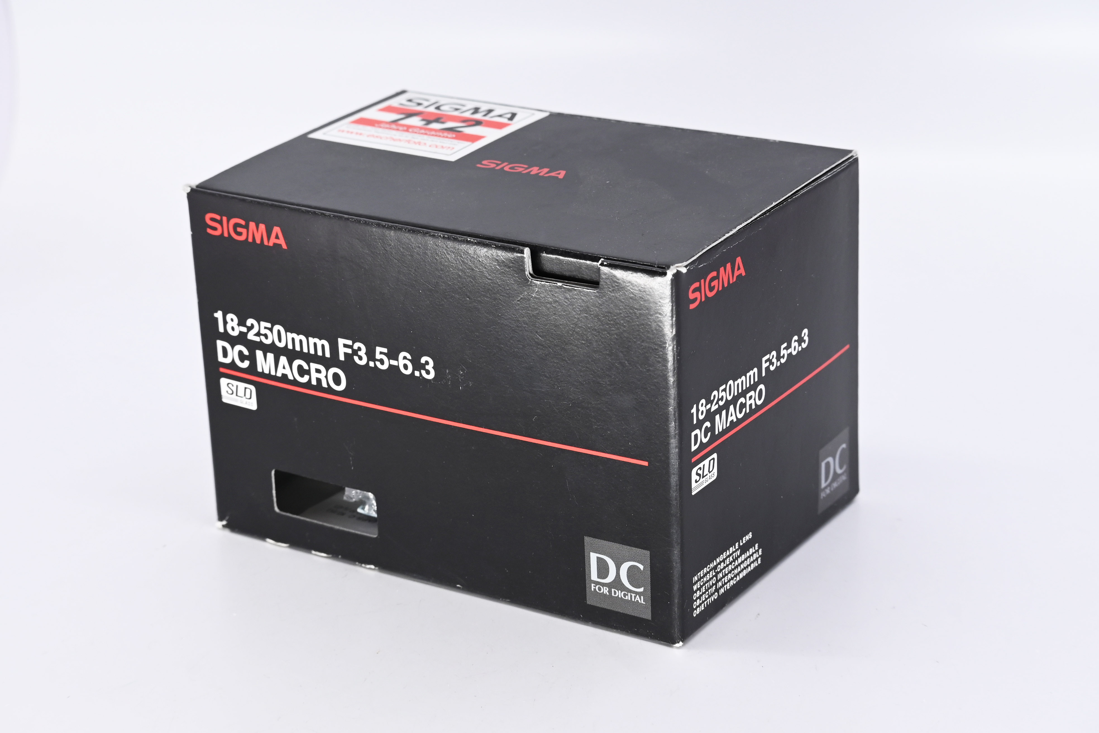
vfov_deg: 18.2
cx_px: 550
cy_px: 366
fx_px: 2289
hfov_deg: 27.0
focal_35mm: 75
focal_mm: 50
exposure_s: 1/160
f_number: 9
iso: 500
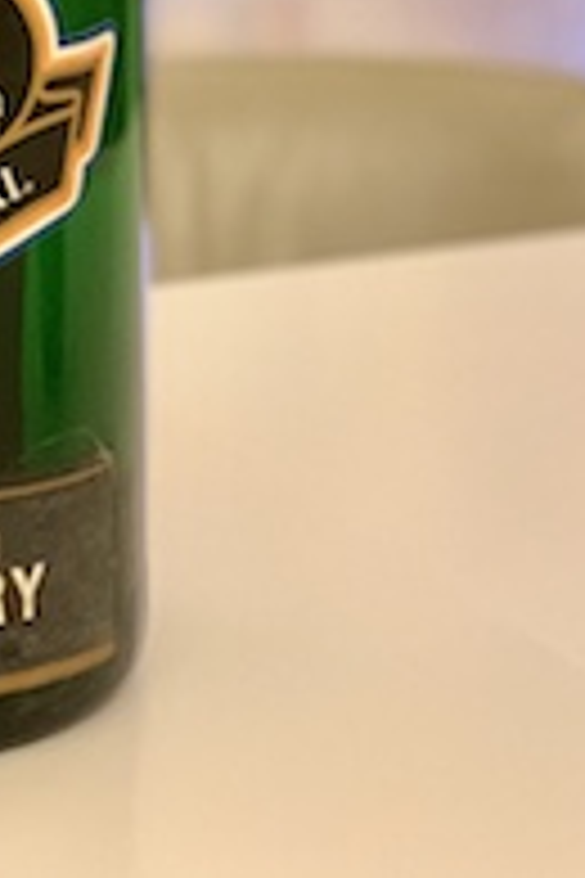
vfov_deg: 14.2
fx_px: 3388
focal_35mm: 139
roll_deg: +0.2
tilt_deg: -6.2
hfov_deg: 9.7
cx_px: -106
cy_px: -239
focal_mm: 6
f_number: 2.4
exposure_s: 1/33
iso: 400
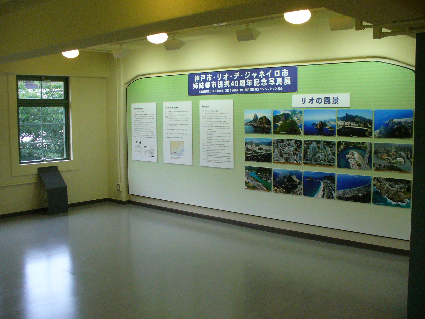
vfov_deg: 38.7
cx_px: 212
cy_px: 160
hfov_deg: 50.1
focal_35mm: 37
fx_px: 454
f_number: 2.8
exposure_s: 1/200
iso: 400
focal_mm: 6.1
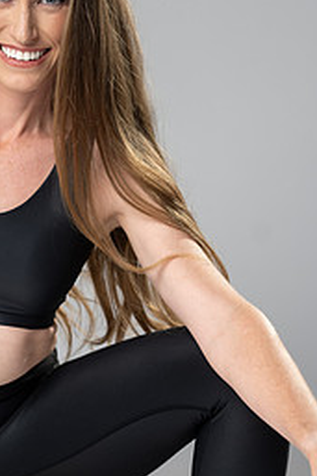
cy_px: 189
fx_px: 1971
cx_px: 65
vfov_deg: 13.8
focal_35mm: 149
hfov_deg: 9.2
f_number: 3.2
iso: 200
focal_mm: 85
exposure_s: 1/160
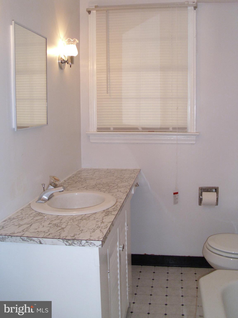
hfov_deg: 37.7
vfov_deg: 49.0
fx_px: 348
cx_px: 119
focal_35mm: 38
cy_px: 159
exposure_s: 1/60
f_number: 3
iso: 200
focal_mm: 6.36
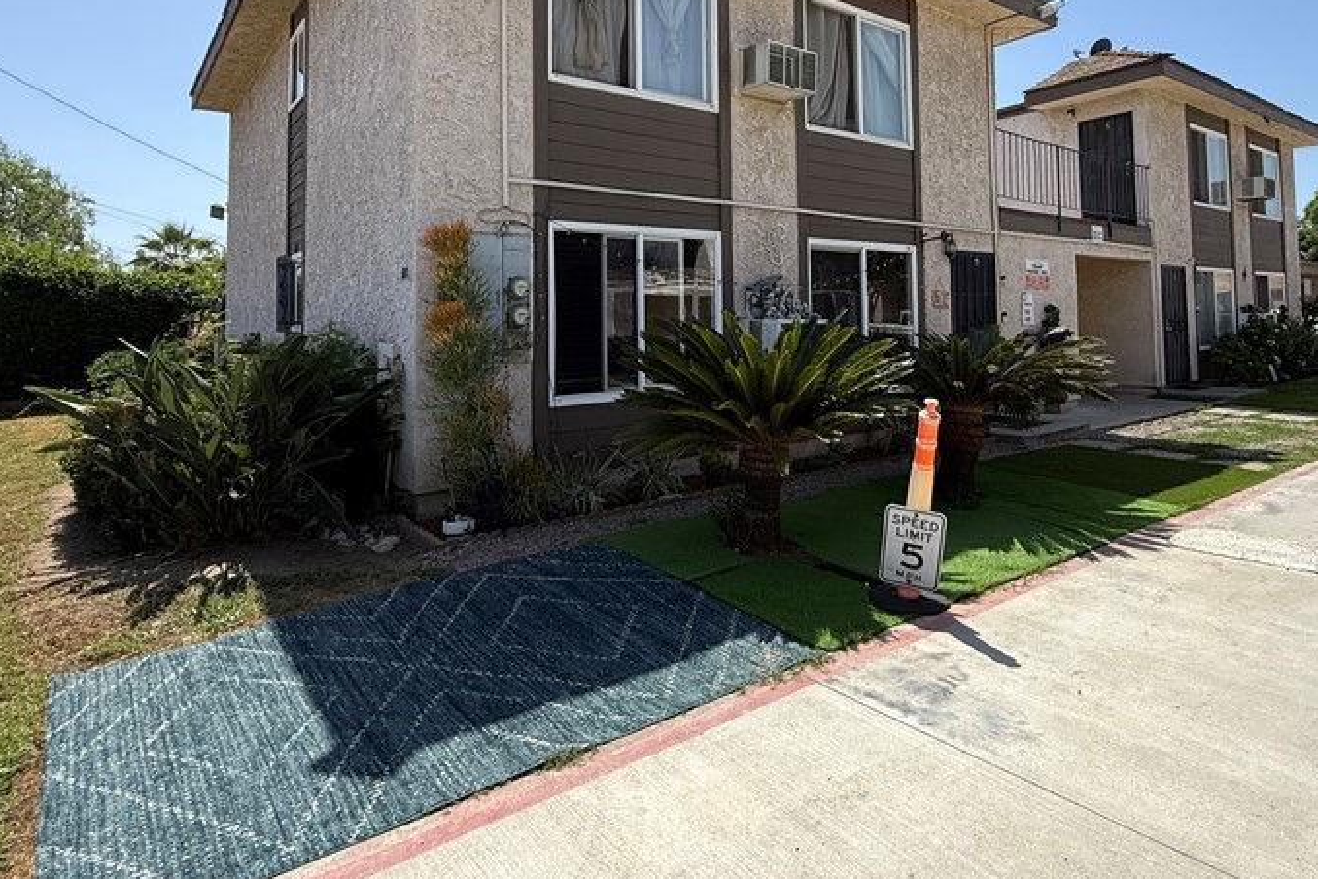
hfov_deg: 78.3
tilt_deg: +5.0
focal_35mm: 22
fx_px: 805
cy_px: 270
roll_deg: -0.3
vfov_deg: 55.6
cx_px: 735
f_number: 2.2
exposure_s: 1/1189
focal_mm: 2.22
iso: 64
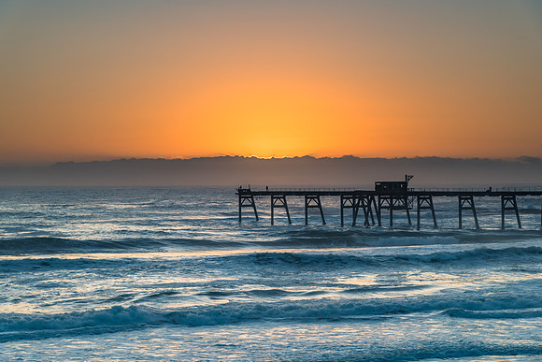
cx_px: 271
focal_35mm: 87
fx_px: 1308
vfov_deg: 15.7
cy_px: 181
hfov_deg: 23.4
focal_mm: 85
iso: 64
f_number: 9
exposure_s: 1/20
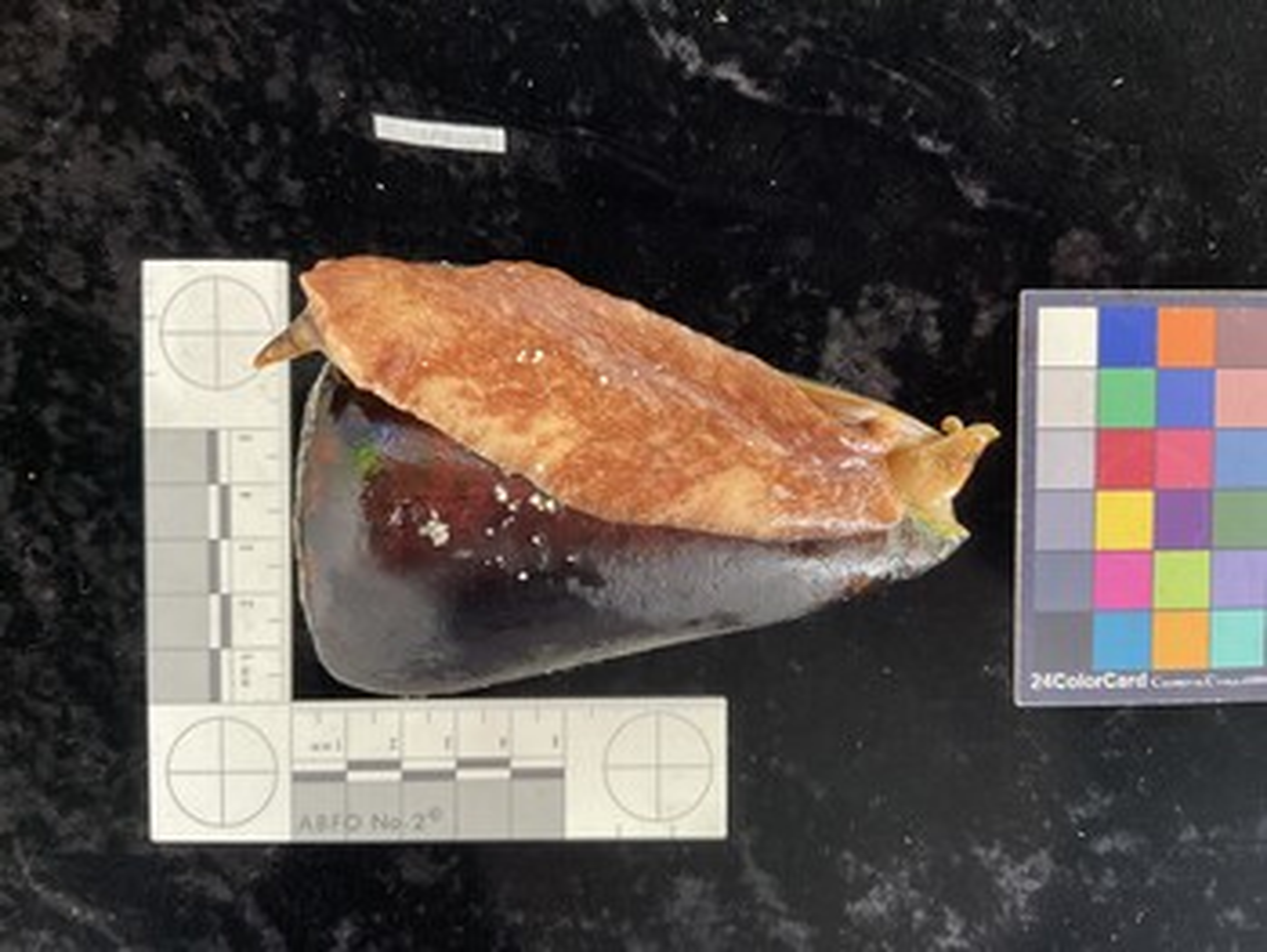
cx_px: 634
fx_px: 1062
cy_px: 476
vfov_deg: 48.3
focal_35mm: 29
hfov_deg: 61.6
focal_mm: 3
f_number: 1.8
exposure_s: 1/60
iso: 80
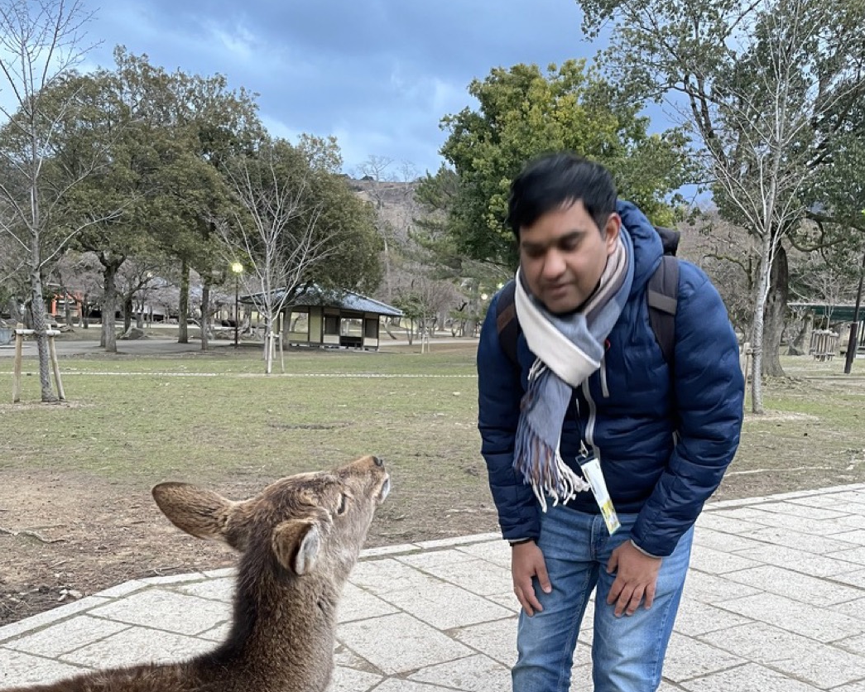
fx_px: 870
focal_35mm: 34
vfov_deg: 41.8
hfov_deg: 52.8
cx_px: 434
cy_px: 534
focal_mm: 4.2
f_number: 1.6
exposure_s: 1/71
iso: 125
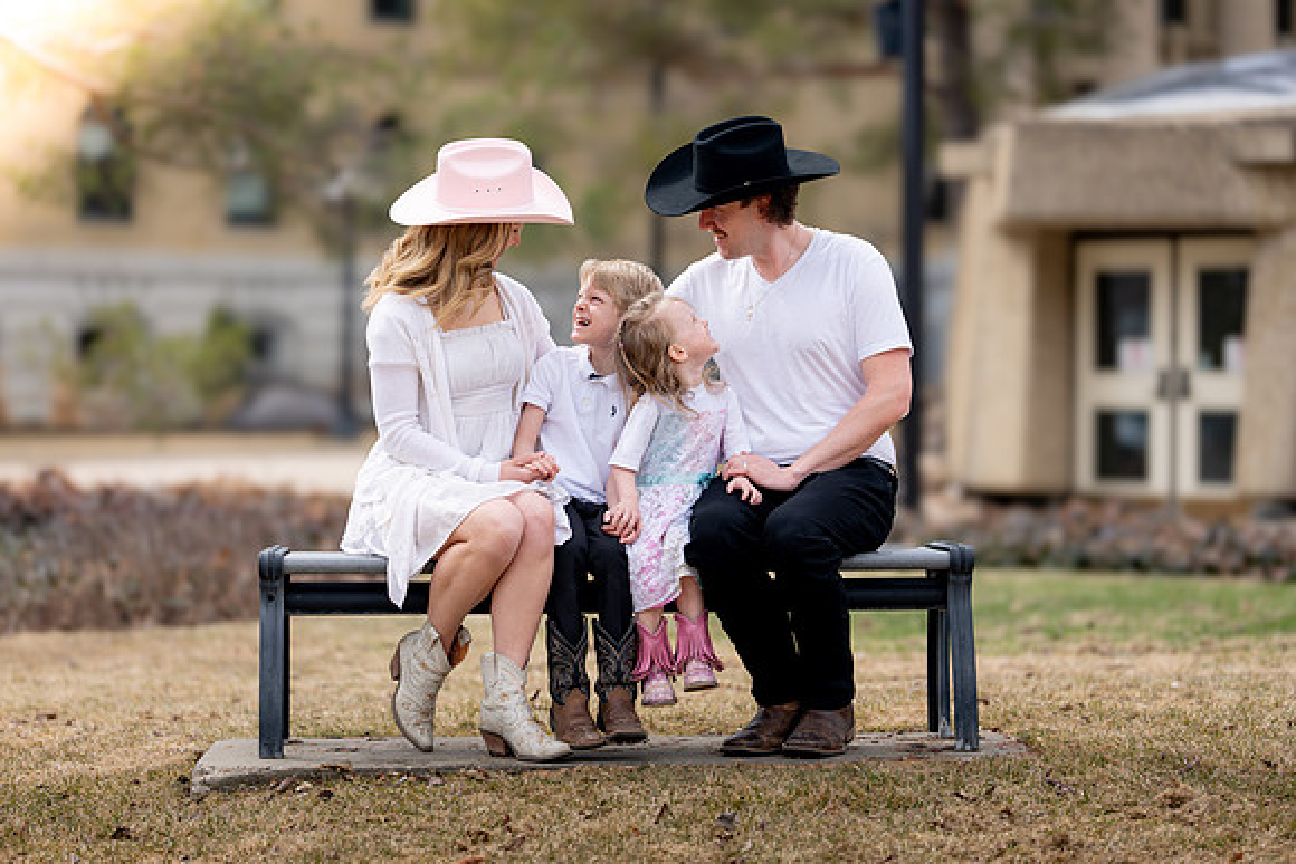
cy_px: 432
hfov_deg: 21.2
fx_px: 3457
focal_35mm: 96
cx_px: 648
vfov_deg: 14.3
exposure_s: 1/2500
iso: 100
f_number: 2
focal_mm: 96
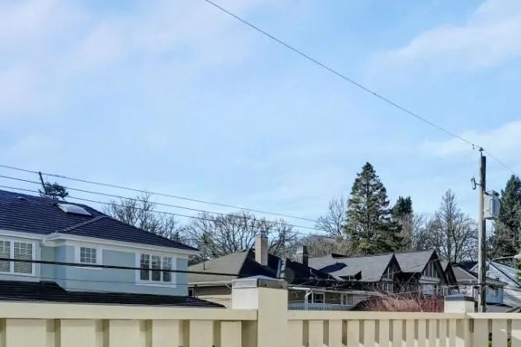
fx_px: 492
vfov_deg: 36.4
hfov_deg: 53.3
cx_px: 389
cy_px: 316
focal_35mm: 34
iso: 400
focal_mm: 14
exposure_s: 1/2000
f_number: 8
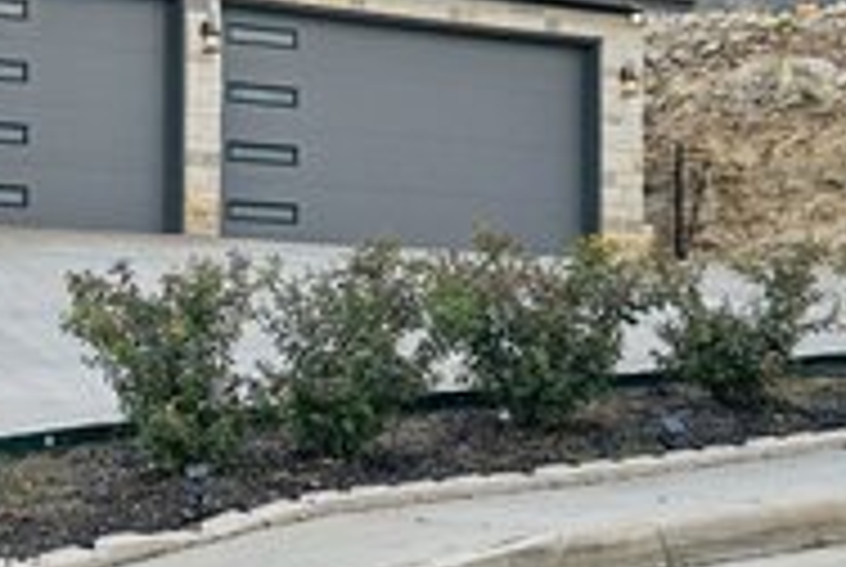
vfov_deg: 13.3
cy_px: 43
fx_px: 2401
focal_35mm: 102
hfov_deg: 18.9
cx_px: -176
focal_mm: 30
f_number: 2.8
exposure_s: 1/1600
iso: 200
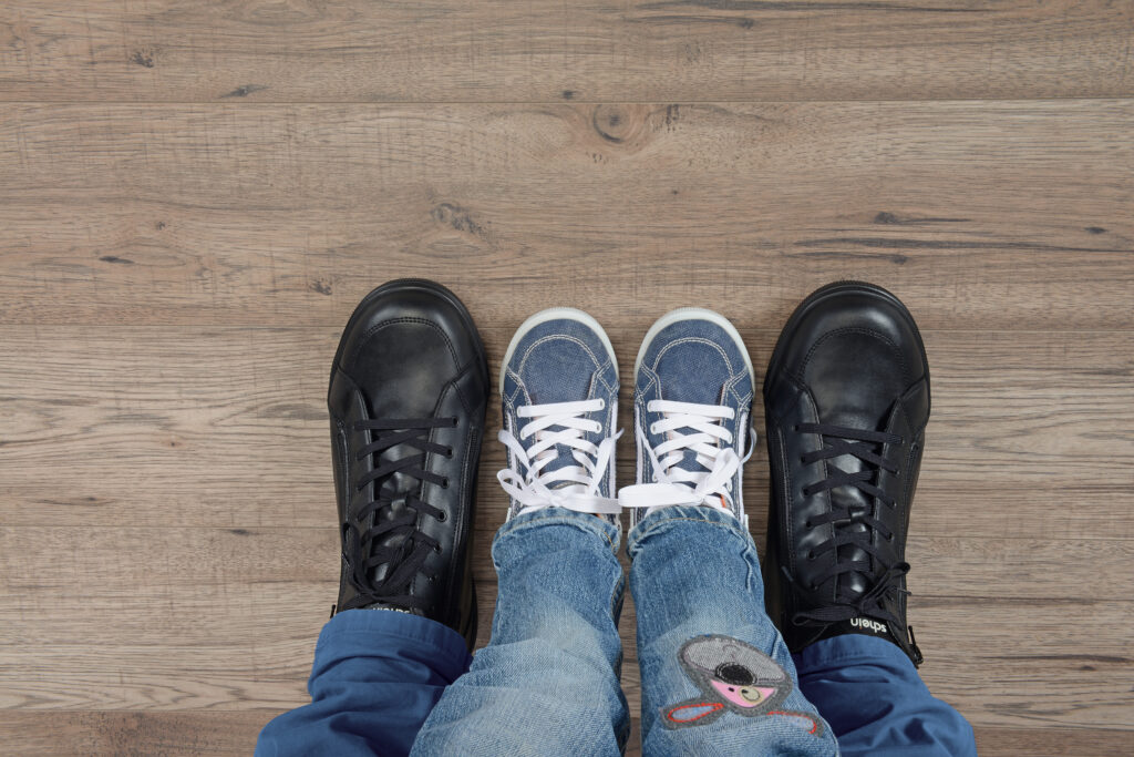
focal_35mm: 38
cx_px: 567
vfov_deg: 35.1
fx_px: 1197
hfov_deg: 50.7
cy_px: 378
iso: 100
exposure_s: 1/80
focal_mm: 38
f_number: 22
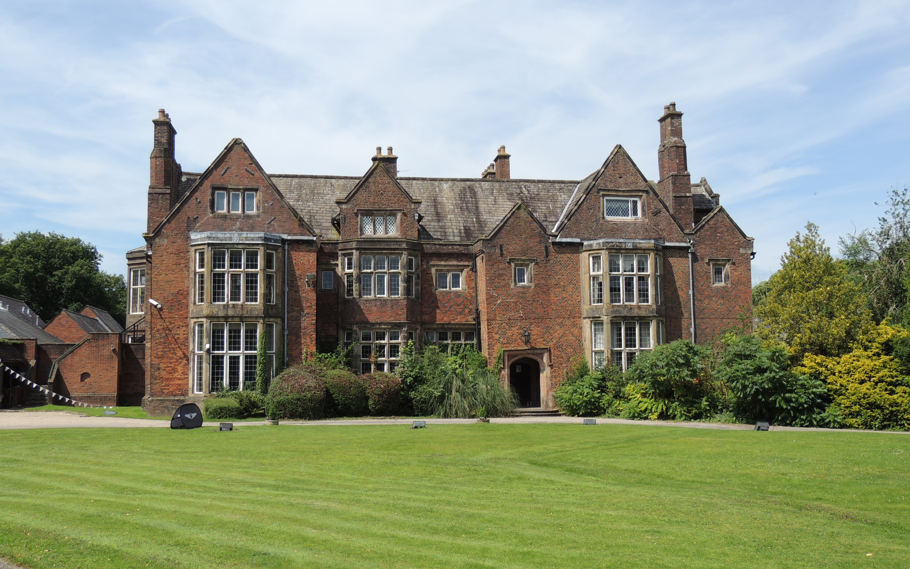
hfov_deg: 51.5
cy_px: 269
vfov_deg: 33.6
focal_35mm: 38
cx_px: 464
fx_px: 942
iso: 100
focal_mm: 6.2
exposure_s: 1/1000
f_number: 3.3
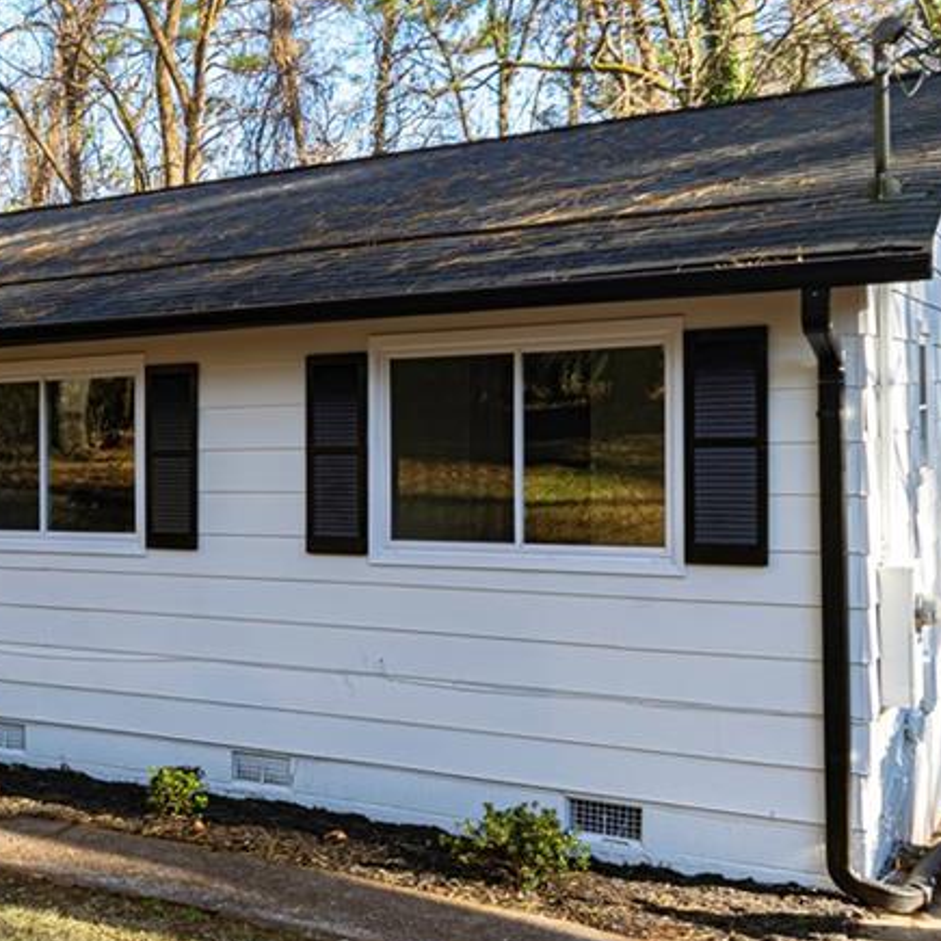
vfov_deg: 40.0
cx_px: 106
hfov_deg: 37.6
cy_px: 500
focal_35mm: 42
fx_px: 1292
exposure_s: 1/80
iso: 200
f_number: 8
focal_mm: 14
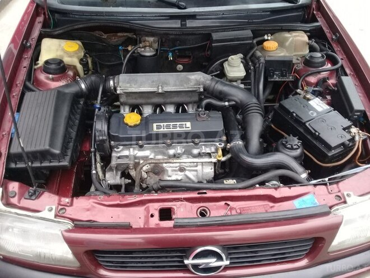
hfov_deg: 58.4
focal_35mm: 31
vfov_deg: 45.4
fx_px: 331
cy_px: 139
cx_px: 185
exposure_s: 1/33
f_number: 2.2
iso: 80
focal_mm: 3.3
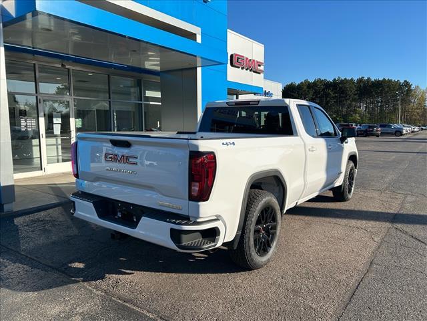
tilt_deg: -4.7
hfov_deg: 67.3
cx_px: 214
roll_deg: +0.2
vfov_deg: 53.1
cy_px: 160
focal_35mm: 26
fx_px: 321
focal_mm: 5.7
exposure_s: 1/3571
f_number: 1.5
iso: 50
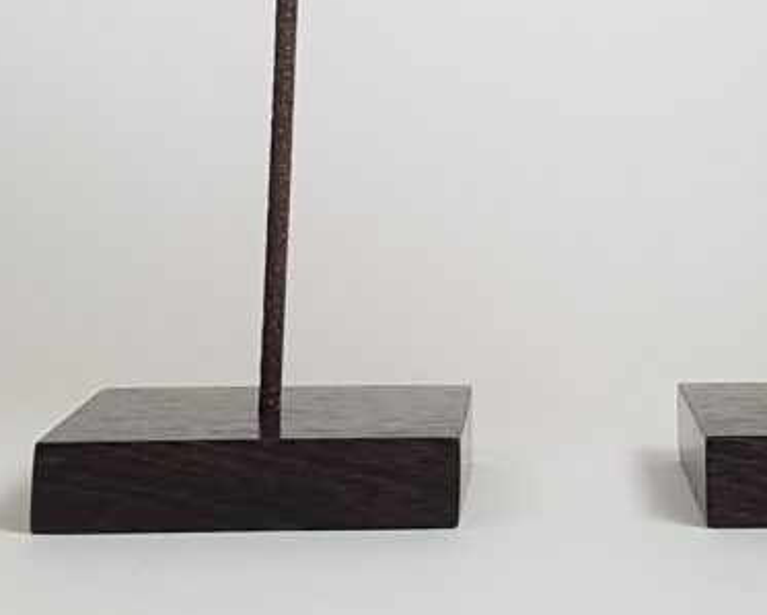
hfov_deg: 27.5
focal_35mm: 68
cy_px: -101
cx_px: 584
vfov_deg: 21.1
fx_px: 1545
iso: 80
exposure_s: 1/50
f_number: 1.7
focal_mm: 4.2
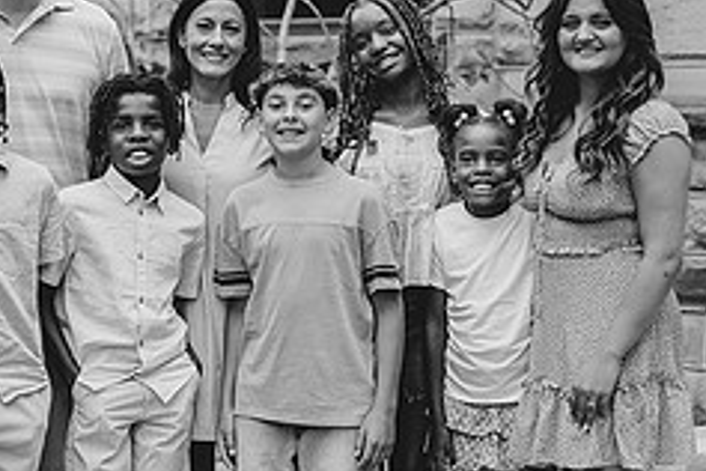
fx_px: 2549
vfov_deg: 10.5
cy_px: 215
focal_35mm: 130
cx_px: 200
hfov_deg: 15.7
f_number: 2.8
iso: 800
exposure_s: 1/320
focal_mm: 50
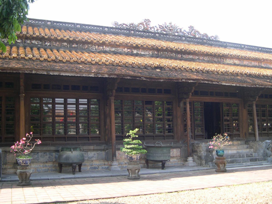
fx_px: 299
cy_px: 102
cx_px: 136
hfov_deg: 49.0
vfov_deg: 37.7
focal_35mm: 38
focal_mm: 8
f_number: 2.8
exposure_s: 1/180
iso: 100
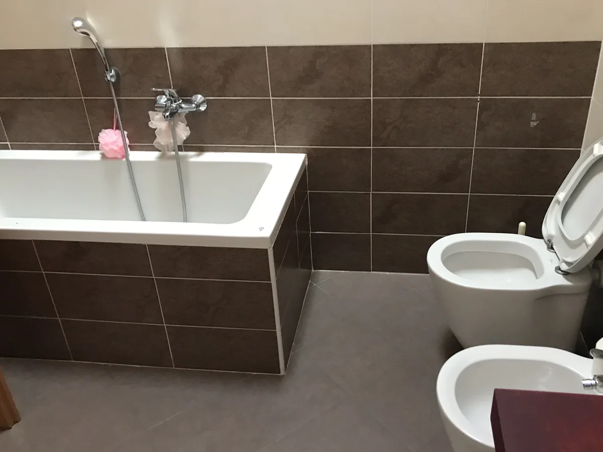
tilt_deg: -28.5
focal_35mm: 32
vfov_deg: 44.2
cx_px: 329
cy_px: 236
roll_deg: +3.4
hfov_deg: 56.7
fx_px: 557
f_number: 1.8
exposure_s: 1/11
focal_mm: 3.99
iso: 100
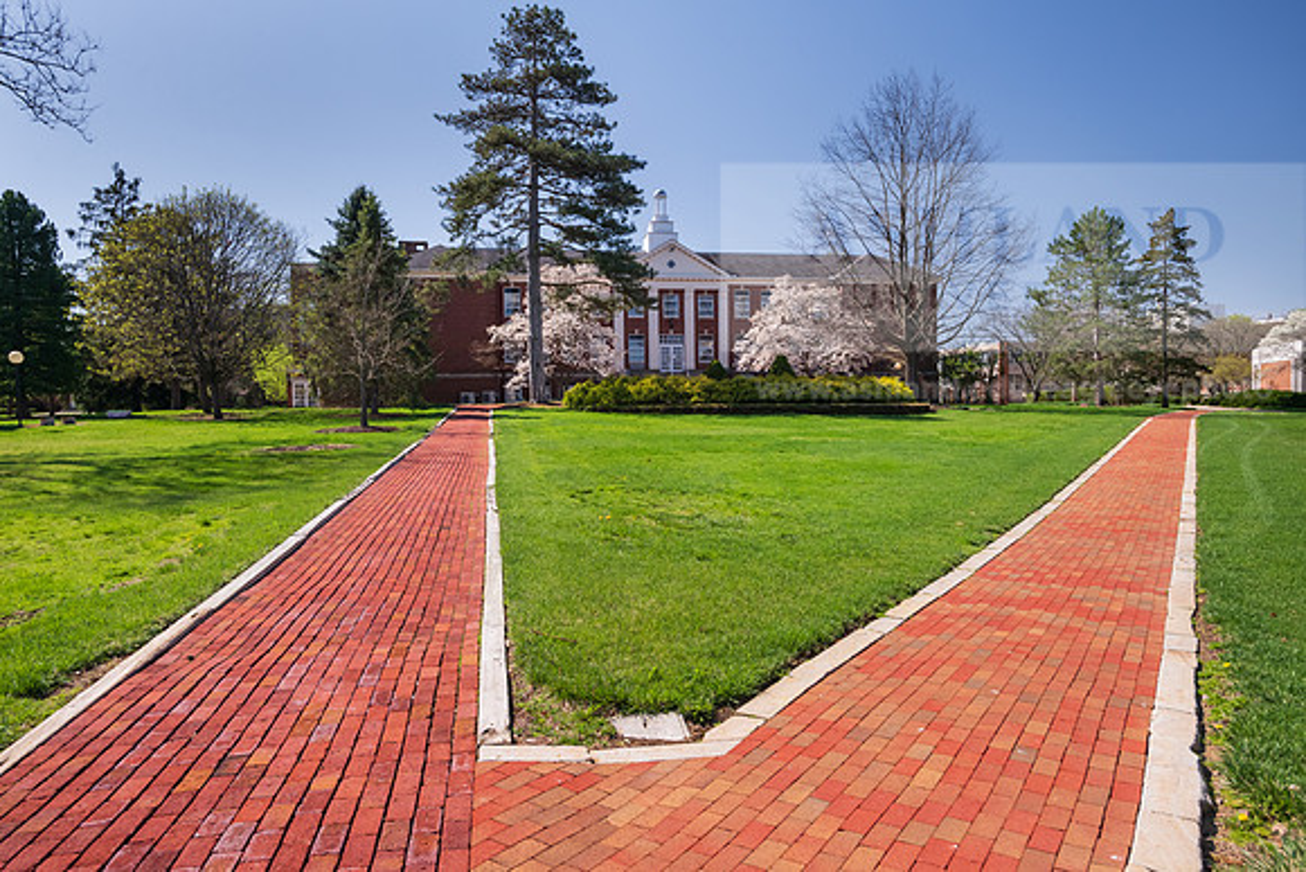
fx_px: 907
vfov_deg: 51.3
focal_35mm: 25
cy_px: 436
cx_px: 653
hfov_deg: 71.5
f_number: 9
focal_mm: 25
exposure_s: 1/250
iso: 500
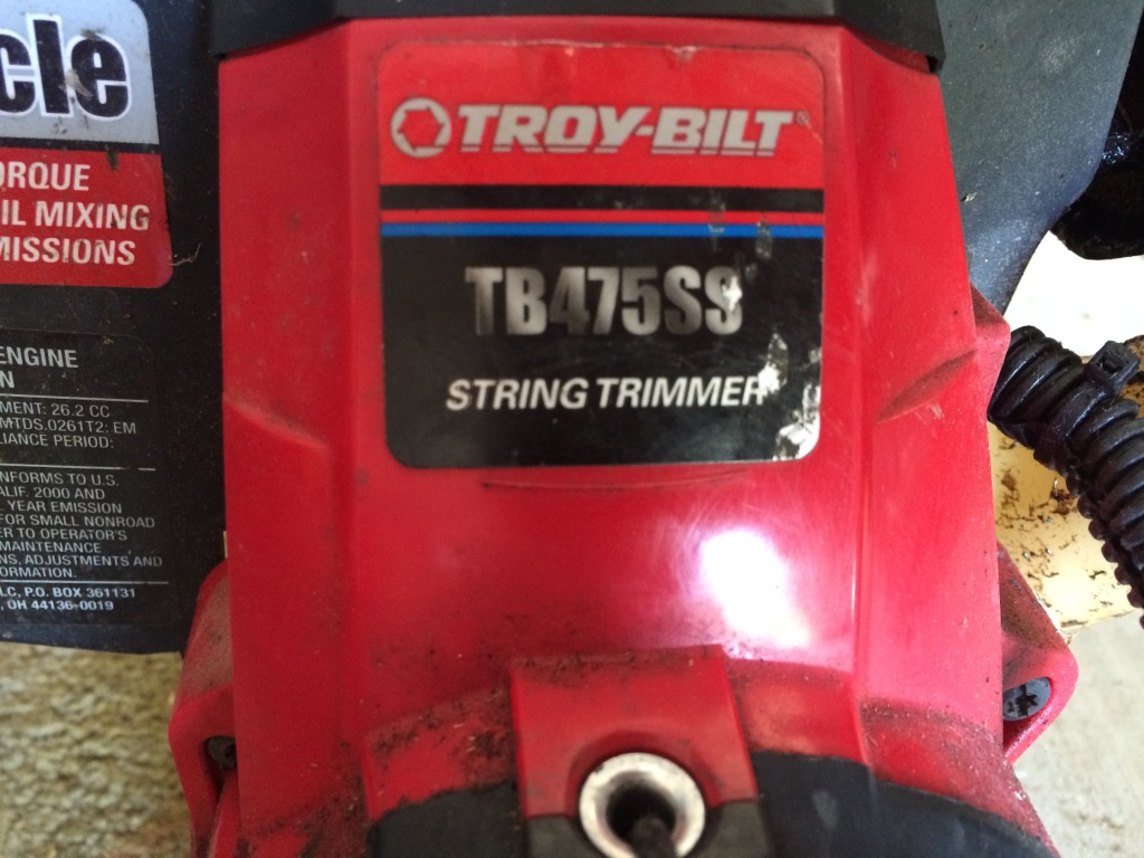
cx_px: 572
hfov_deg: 61.7
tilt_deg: -40.5
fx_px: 958
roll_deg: -4.0
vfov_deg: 48.2
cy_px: 429
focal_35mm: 29
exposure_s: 1/20
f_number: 2.2
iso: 250
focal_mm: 4.15
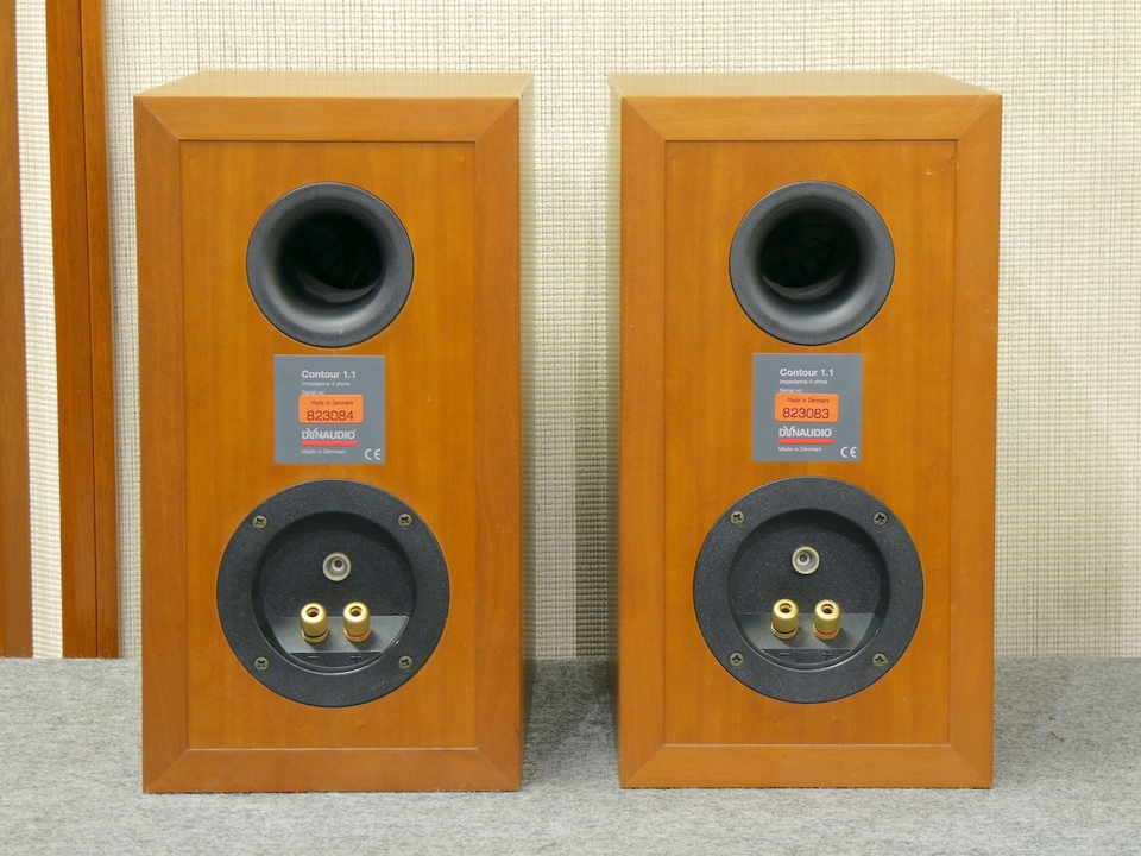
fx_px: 3494
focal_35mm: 106
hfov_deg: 18.5
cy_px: 428
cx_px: 570
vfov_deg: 14.0
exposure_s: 1/1.3
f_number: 5.1
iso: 100
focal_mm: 19
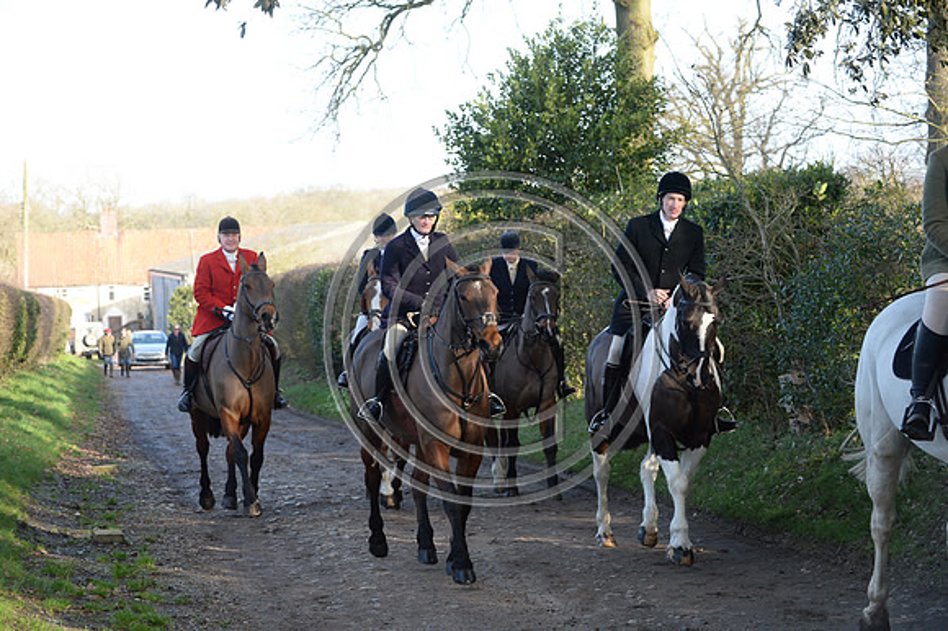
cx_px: 474
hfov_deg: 21.5
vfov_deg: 14.4
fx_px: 2500
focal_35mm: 95
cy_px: 316
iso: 1250
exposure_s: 1/640
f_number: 5
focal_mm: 95
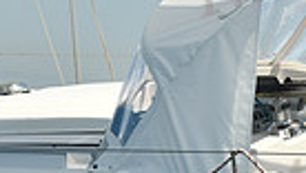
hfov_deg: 5.3
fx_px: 3217
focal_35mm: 396
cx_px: 628
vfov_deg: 3.1
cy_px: 247
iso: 320
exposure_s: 1/640
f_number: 6.3
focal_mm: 90
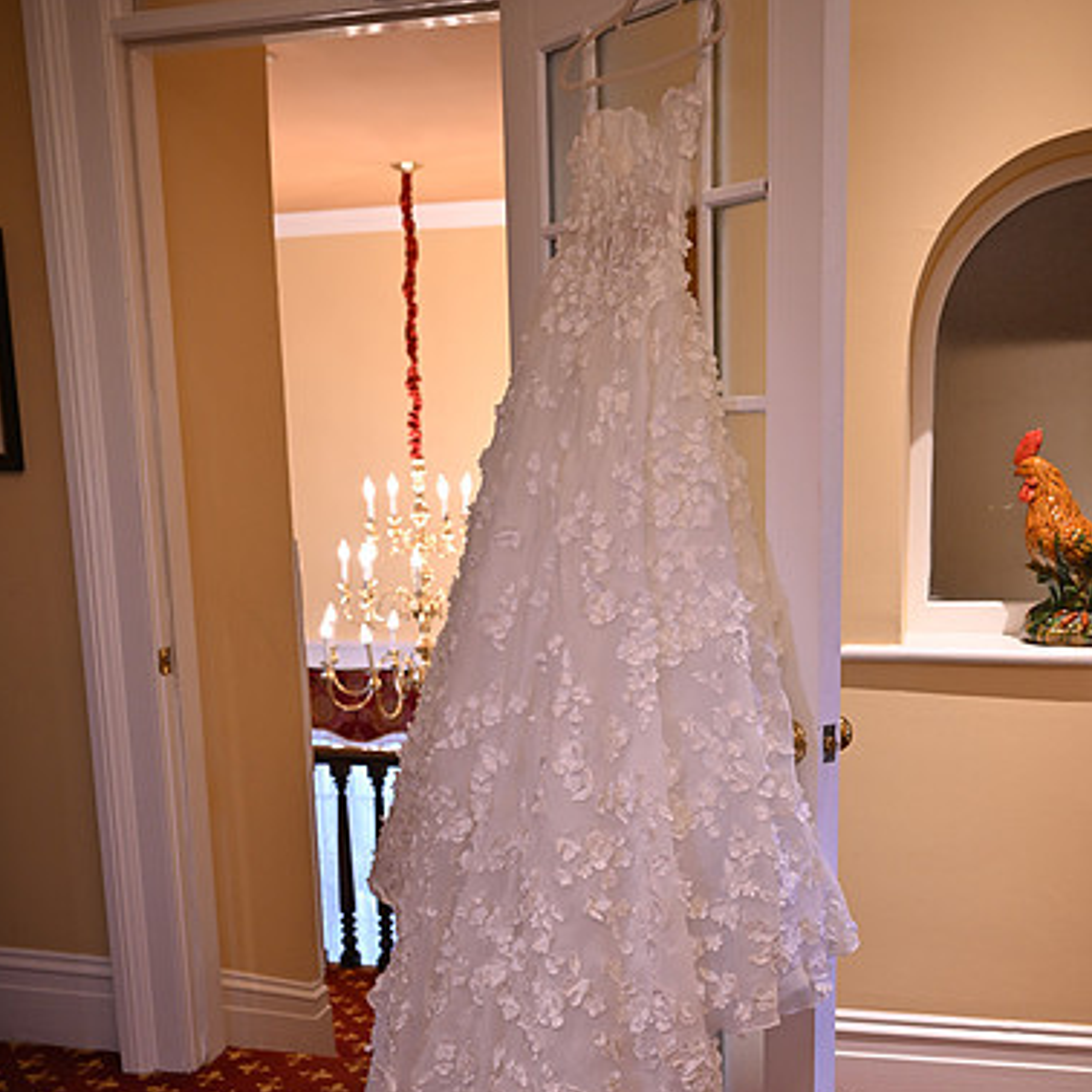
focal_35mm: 43
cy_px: 766
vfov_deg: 38.5
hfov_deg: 39.2
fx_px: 1535
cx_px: 545
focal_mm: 33
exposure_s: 1/60
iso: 640
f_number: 4
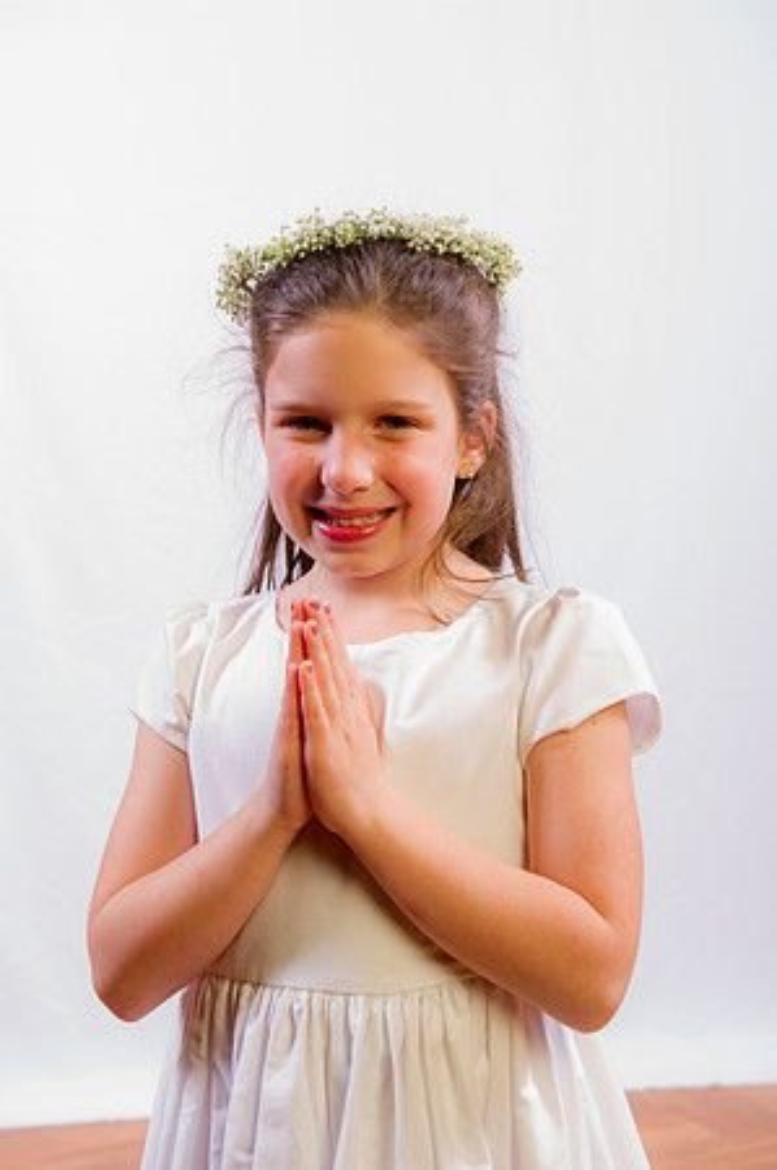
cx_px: 388
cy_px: 585
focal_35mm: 58
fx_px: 1882
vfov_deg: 34.5
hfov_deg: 23.3
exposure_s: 1/160
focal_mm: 58
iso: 100
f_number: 7.1
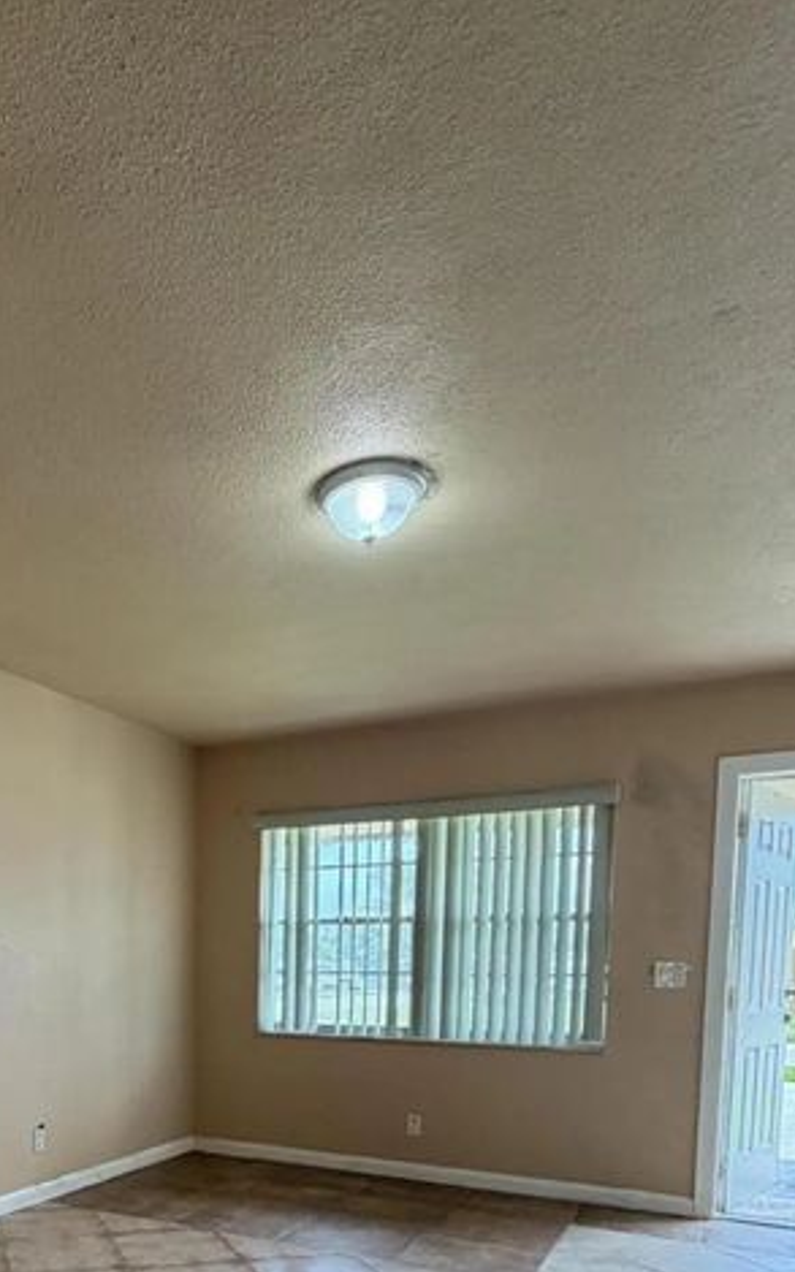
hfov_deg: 43.6
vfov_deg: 61.8
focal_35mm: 27
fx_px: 936
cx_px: 144
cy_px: 1046
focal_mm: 2.22
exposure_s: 1/120
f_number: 2.2
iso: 160
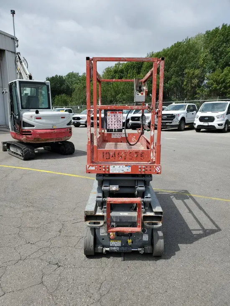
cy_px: 153
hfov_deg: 53.1
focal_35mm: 26
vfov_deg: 67.3
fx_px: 230
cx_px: 115
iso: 50
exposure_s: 1/1468
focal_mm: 4.3
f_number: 2.4
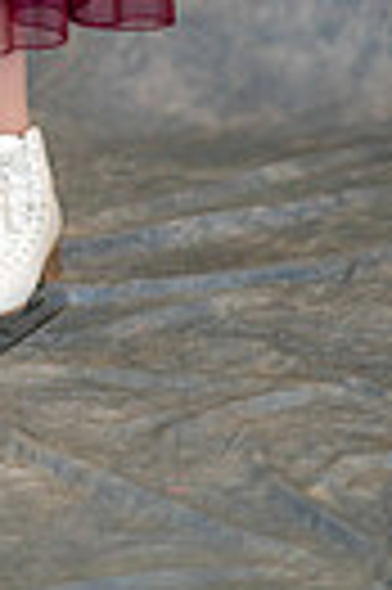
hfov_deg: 4.7
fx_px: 4798
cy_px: -392
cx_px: -54
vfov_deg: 6.9
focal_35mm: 293
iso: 500
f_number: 1.4
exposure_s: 1/200
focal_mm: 85
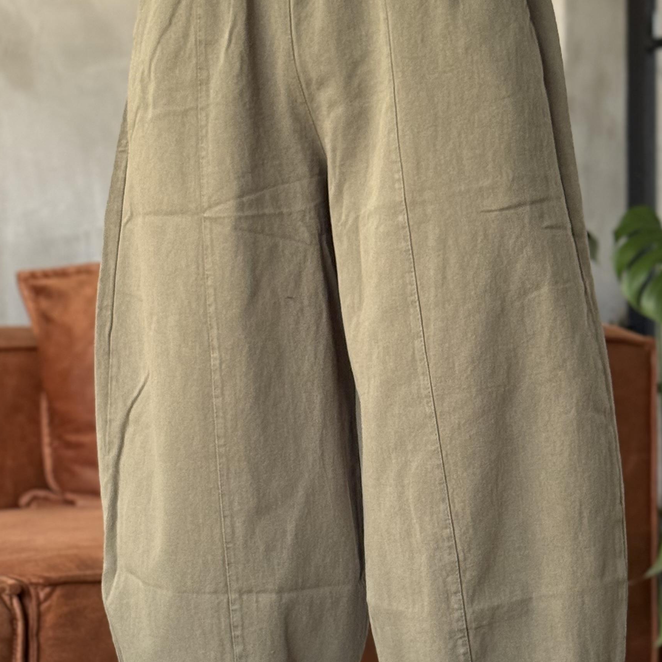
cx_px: 358
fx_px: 2164
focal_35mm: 100
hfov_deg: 17.4
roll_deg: +0.5
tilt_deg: -2.1
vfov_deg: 17.3
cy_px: 456
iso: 250
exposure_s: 1/60
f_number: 1.78
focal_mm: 6.76
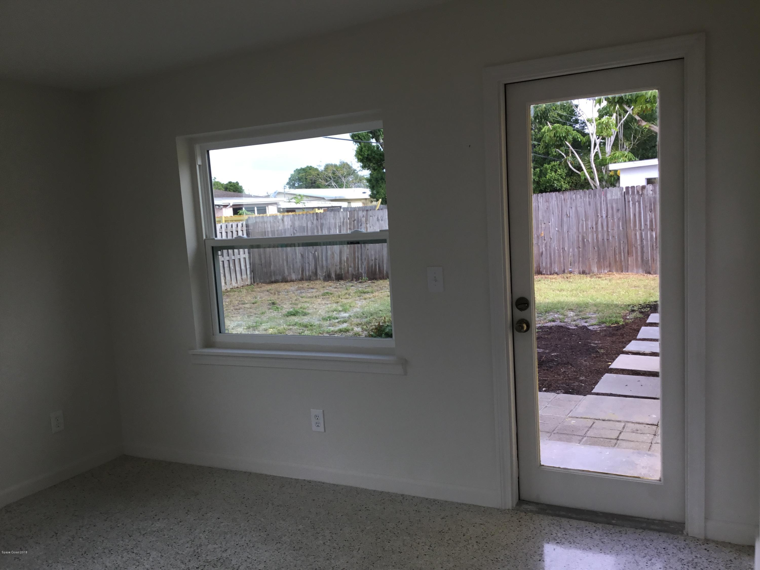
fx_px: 681
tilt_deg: -7.0
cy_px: 285
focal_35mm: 31
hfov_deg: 58.4
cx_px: 380
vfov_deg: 45.4
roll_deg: +3.0
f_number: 2.4
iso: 25
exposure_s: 1/169
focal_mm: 3.3
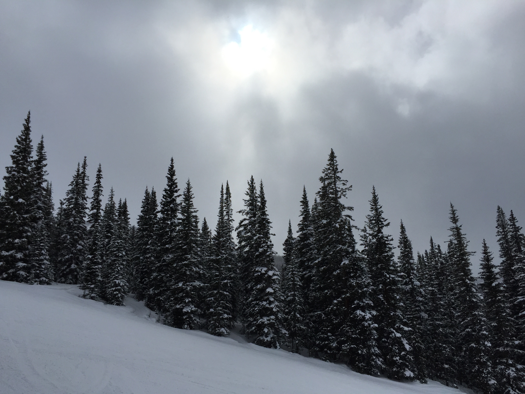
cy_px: 197
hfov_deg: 61.7
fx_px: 440
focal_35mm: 29
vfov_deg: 48.2
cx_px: 262
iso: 32
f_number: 2.2
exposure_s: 1/9901
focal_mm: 4.15
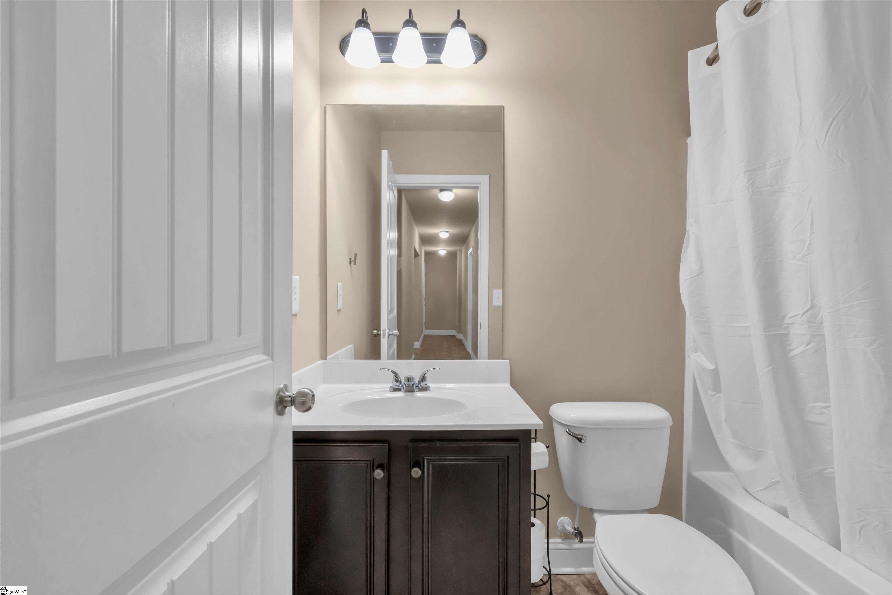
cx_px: 446
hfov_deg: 96.7
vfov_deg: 73.7
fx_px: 396
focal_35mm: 16
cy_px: 298
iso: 640
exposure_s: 1/15
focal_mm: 16
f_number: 9
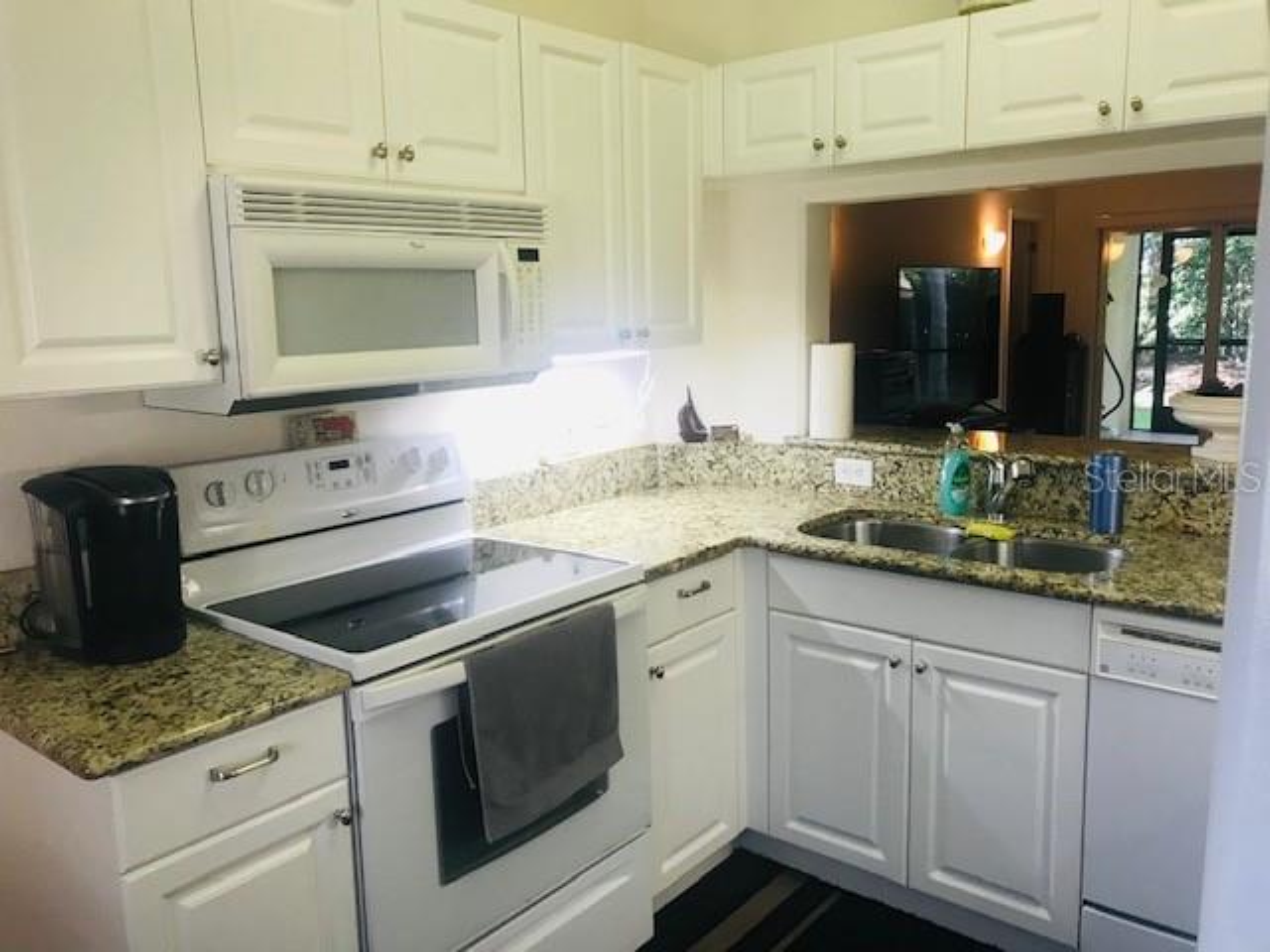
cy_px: 476
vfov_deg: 49.7
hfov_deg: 63.4
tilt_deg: -9.5
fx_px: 1027
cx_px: 635
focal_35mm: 28
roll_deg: +0.5
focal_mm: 3.99
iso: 32
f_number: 1.8
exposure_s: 1/30
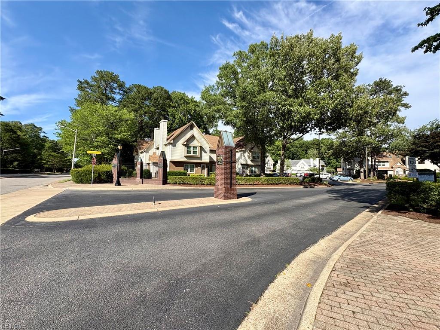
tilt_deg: +3.3
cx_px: 220
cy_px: 165
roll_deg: -0.1
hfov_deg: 102.1
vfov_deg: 85.7
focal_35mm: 14
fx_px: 178
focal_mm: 2.22
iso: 40
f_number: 2.2
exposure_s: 1/1178
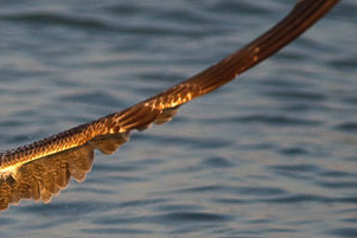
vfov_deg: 1.8
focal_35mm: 763
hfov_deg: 2.7
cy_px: 166
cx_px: -119
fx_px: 7570
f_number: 5.6
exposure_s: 1/1250
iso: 200
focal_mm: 170
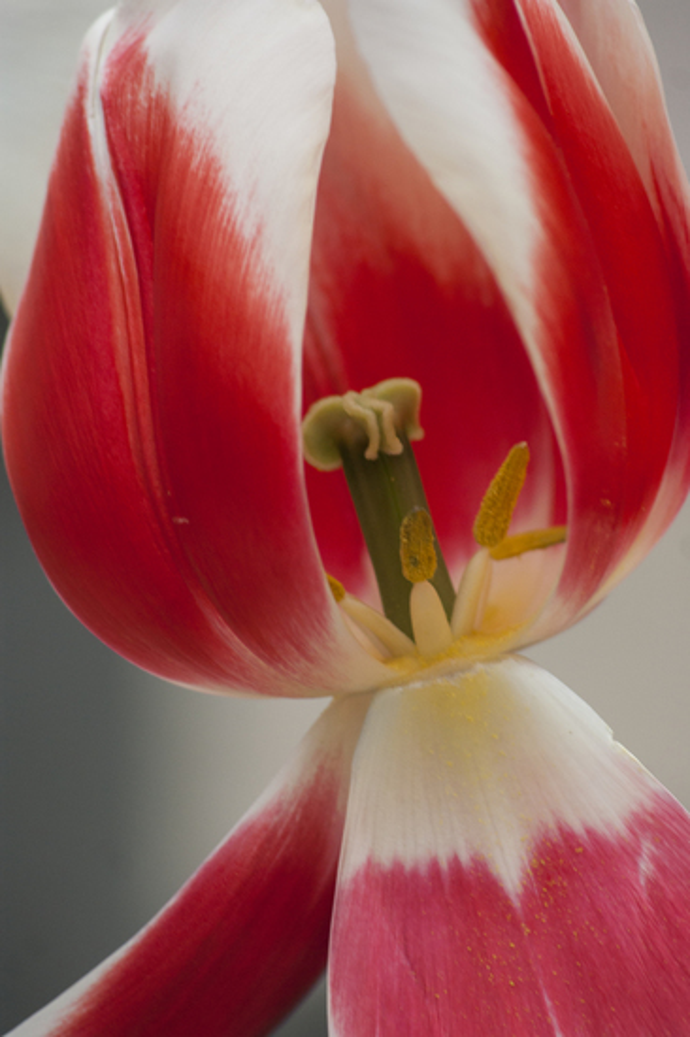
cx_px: 345
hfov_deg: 4.6
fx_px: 8635
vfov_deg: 6.9
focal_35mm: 300
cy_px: 518
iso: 400
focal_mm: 200
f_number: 5.6
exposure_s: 1/250
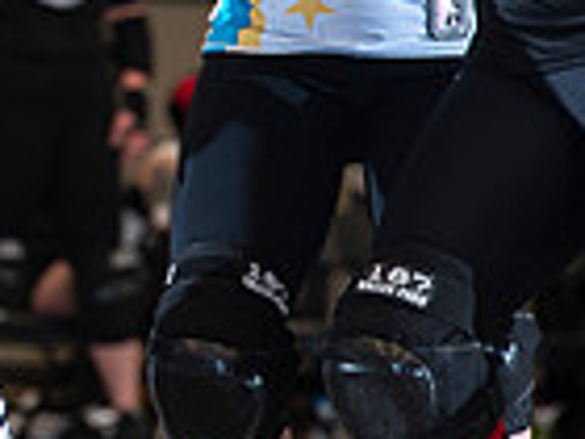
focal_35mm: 737
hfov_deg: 2.7
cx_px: -501
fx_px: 12455
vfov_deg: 2.0
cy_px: -2
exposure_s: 1/160
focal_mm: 185
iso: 500
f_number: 5.6
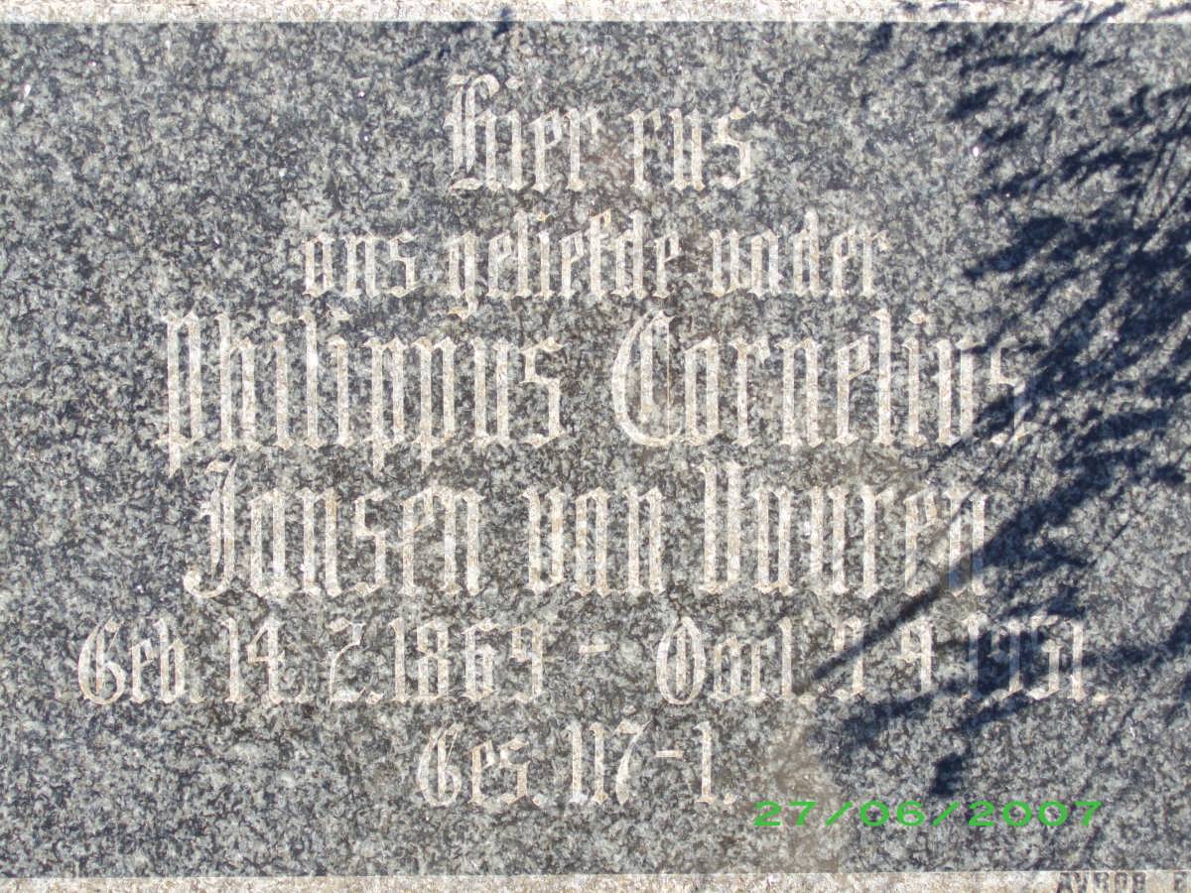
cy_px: 446
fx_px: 2408
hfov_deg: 27.8
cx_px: 596
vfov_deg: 21.0
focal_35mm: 70
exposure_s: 1/320
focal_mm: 11.3
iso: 80
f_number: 3.8
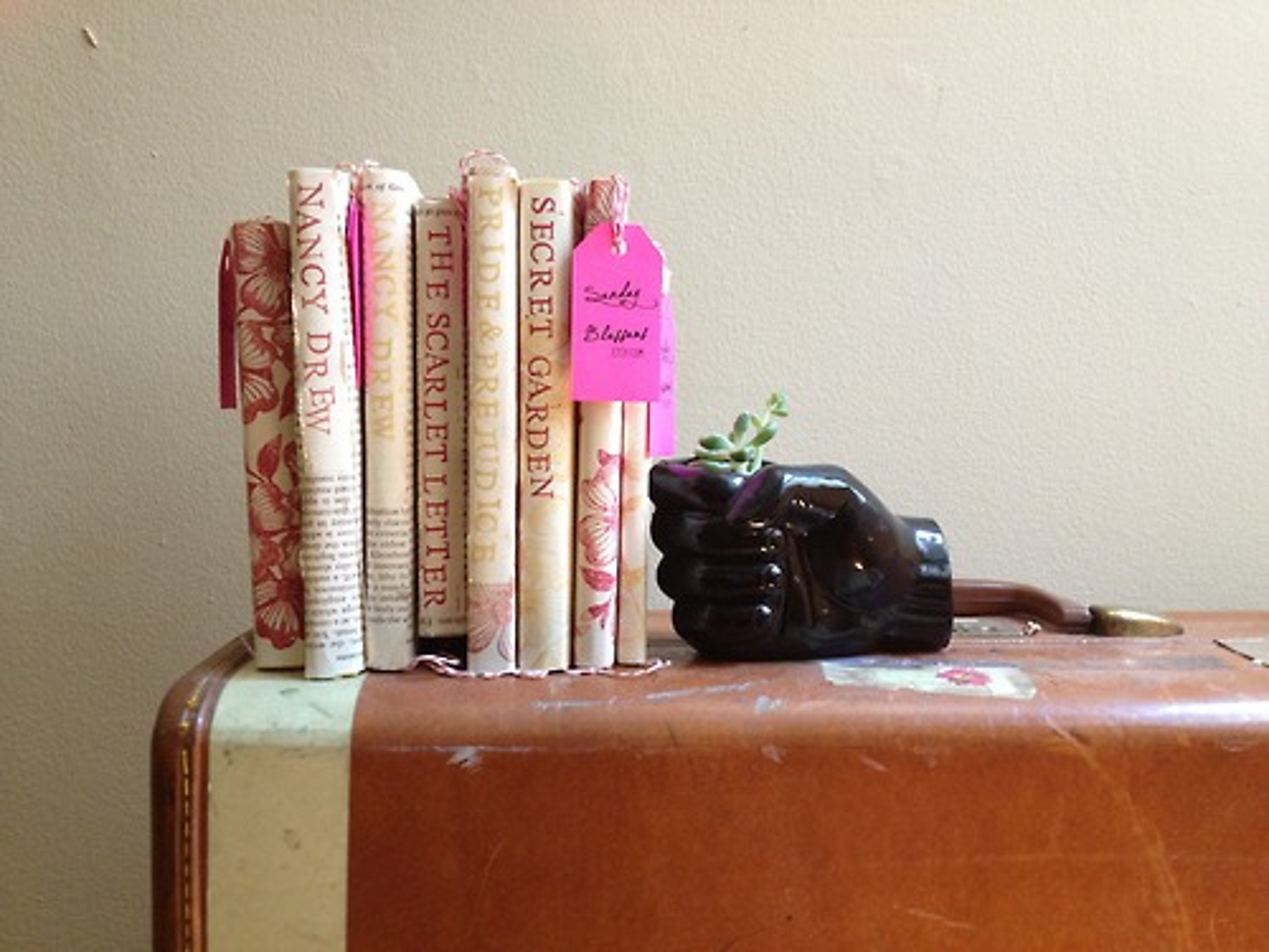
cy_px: 476
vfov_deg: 40.7
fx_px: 1283
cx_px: 634
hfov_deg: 52.6
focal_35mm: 35
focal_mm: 4.28
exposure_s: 1/20
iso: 160
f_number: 2.4
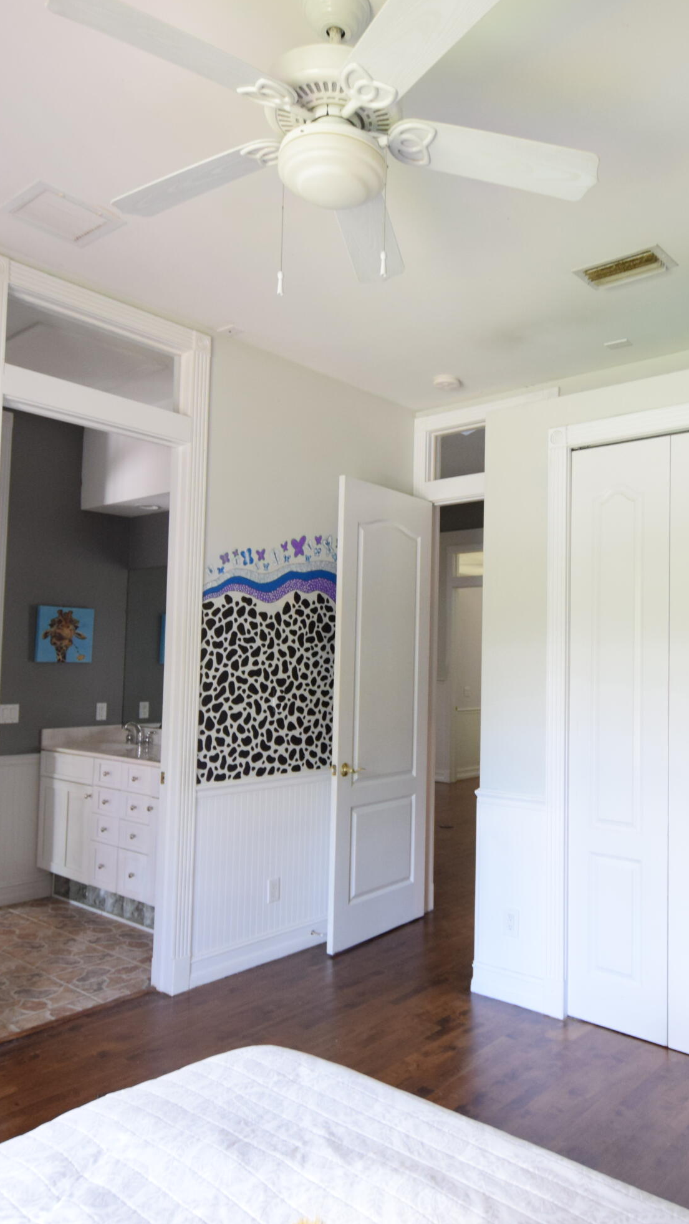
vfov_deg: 76.3
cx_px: 439
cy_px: 606
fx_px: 779
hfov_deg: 47.2
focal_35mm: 24
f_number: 3.5
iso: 800
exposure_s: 1/60
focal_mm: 10
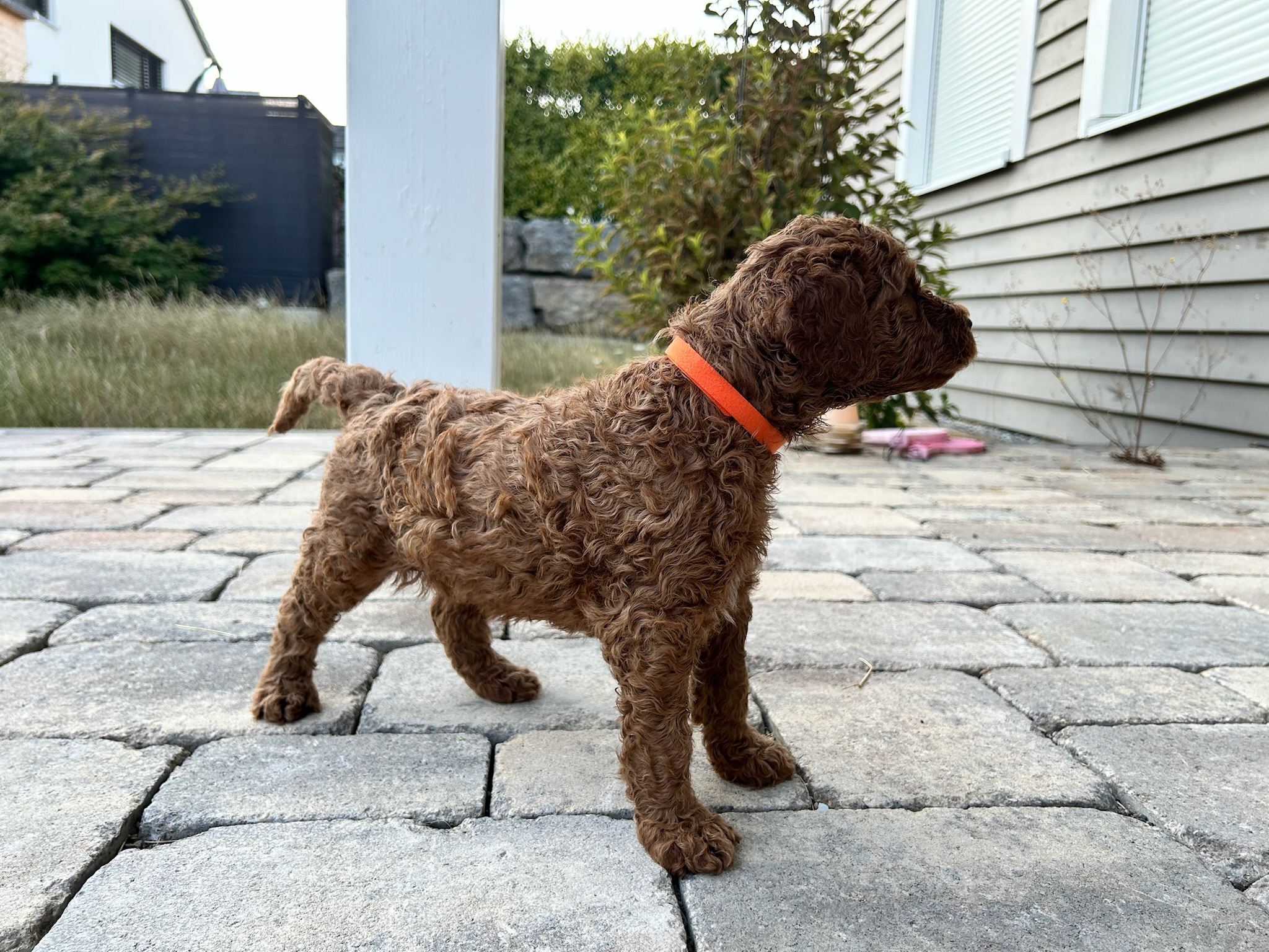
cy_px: 476
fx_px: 953
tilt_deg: -7.3
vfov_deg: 53.1
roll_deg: -2.5
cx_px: 634
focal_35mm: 26
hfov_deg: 67.3
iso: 32
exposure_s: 1/130
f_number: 1.5
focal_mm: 5.7
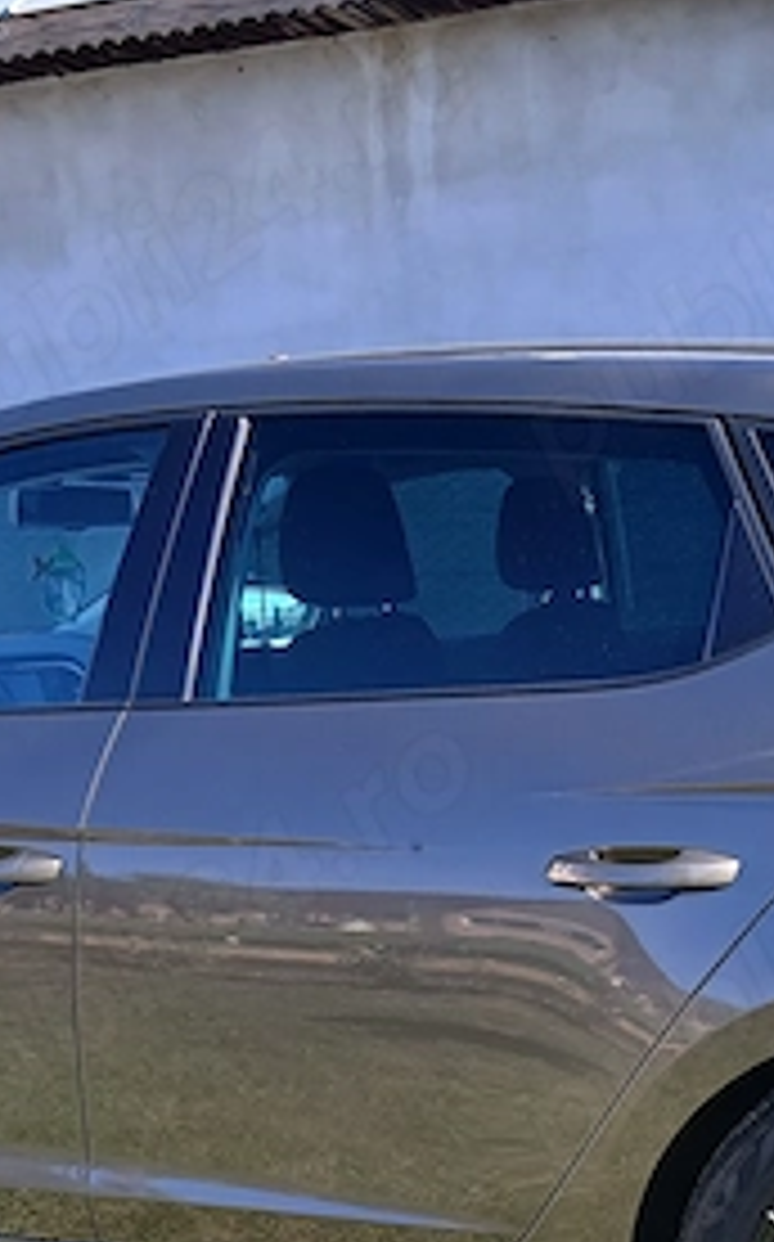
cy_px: 994
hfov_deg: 21.5
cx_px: 495
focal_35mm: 60
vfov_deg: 33.1
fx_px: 2029
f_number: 1.8
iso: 20
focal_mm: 3.98
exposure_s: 1/136
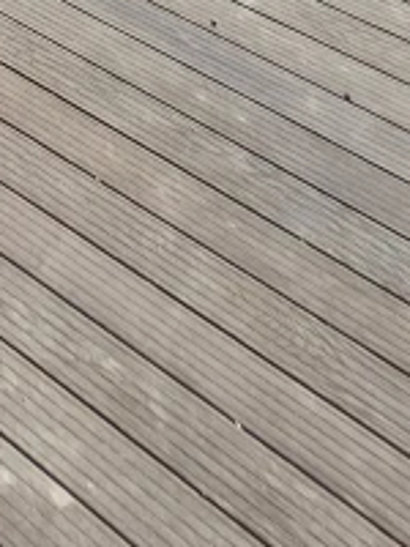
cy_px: -785
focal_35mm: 65
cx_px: -456
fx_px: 1027
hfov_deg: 16.2
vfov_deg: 15.0
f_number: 2.2
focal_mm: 1.74
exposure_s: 1/227
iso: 32
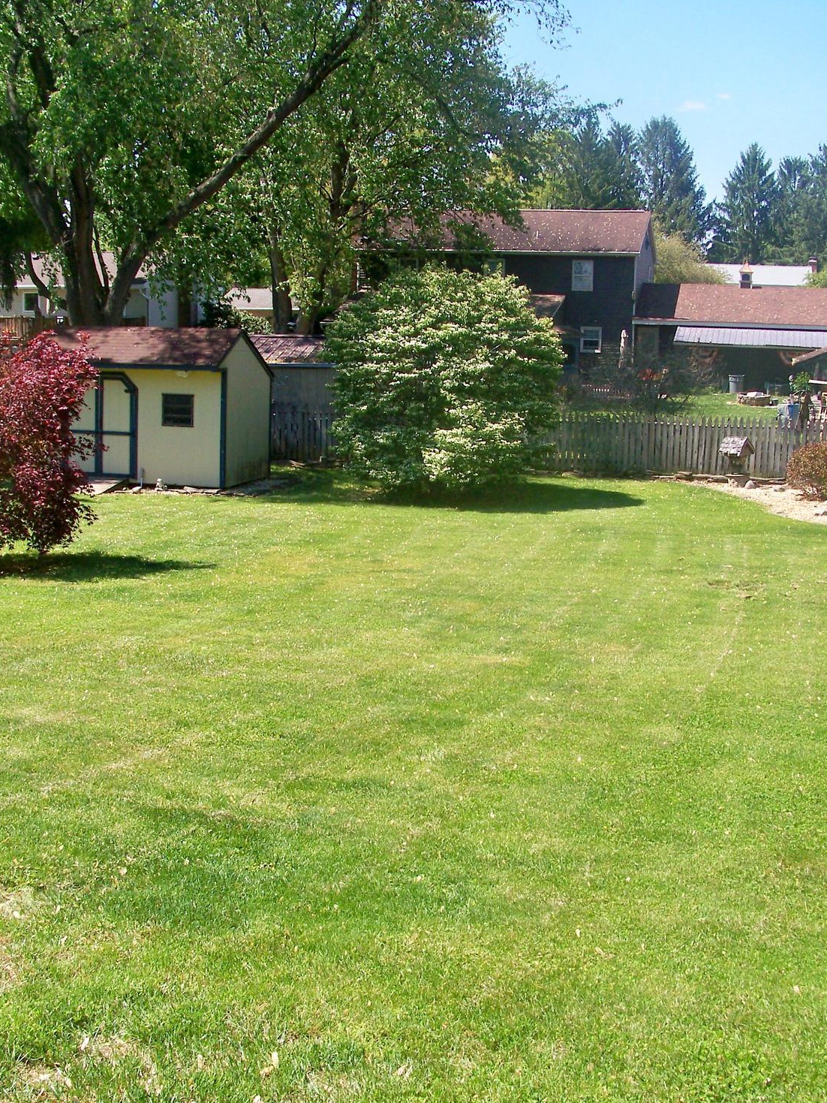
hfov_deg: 31.5
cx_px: 451
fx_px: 1465
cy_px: 574
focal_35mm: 46
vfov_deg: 41.2
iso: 80
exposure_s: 1/500
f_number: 4
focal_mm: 5.85
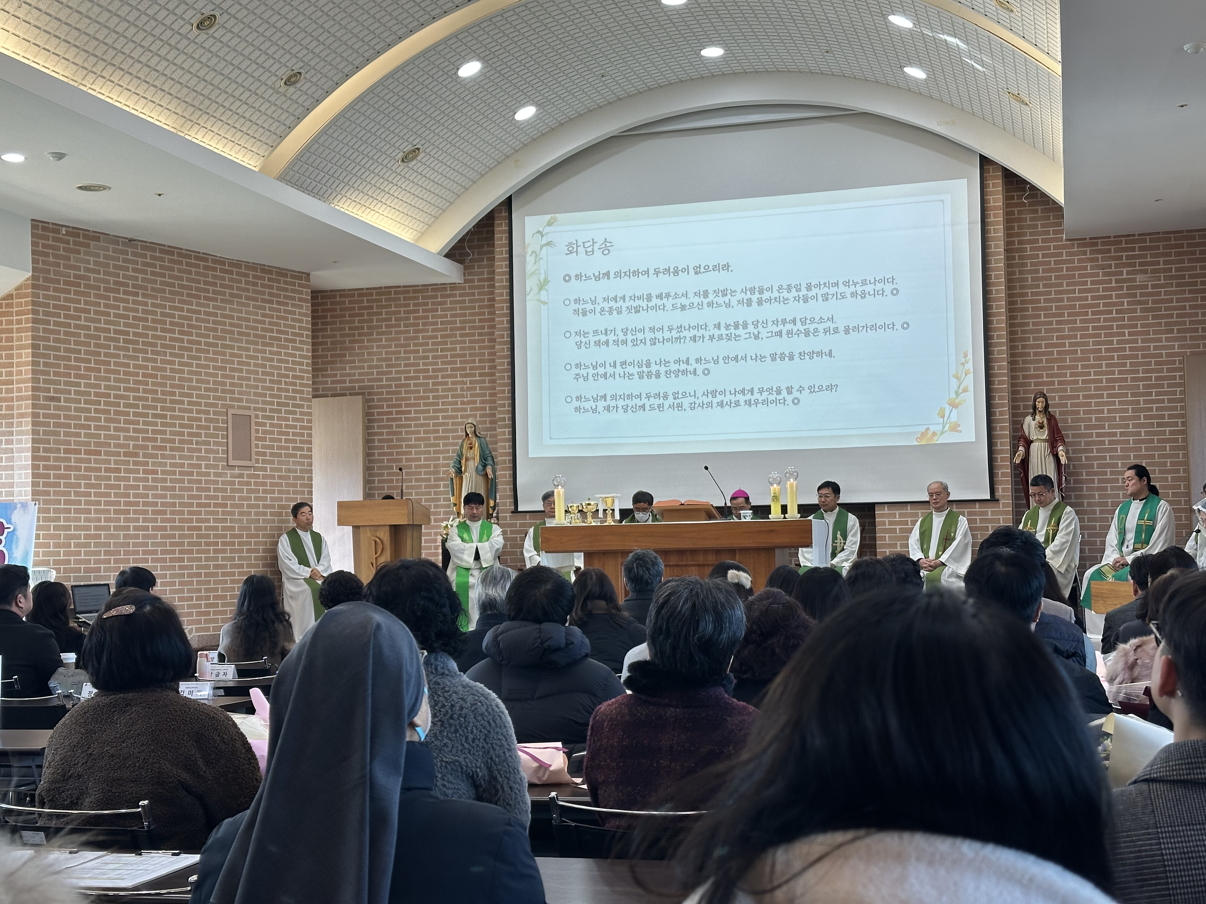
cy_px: 452
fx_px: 1672
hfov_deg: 39.7
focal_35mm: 48
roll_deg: +1.6
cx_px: 603
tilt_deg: +2.5
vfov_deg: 30.3
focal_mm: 6.86
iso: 50
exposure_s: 1/120
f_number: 1.78
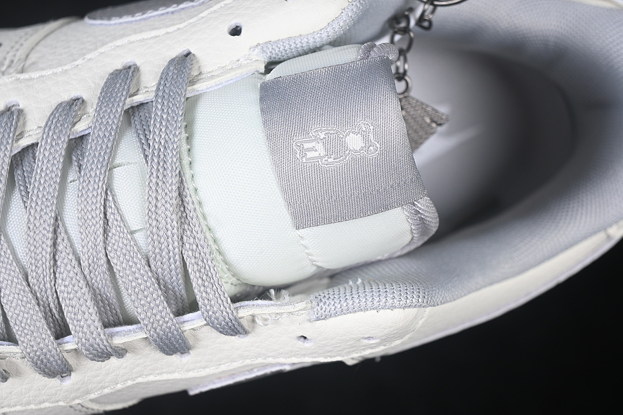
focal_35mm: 75
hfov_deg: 27.0
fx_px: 1298
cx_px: 312
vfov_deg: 18.2
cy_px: 208
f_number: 7.1
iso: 160
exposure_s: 1/80
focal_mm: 50
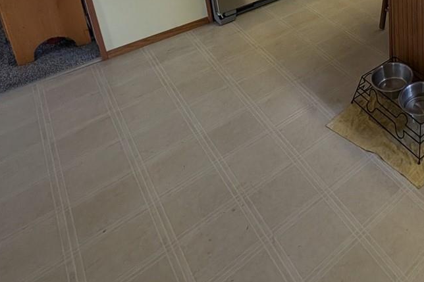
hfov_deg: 45.4
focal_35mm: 31
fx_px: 365
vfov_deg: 31.2
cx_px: 465
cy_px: -97
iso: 182
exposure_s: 1/120
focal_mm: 2.23
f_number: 1.95
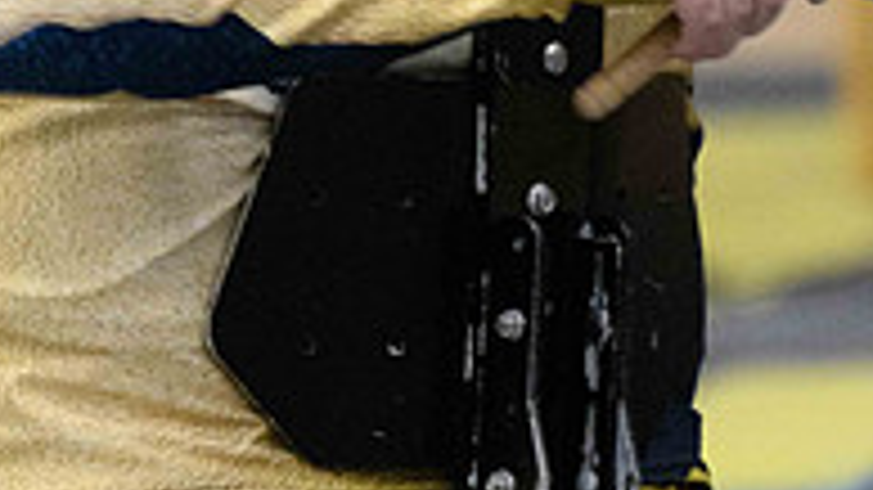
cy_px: -468
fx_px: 33695
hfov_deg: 1.5
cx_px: 324
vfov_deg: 0.8
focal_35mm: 1456
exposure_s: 1/400
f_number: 5.6
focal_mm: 400
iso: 10000
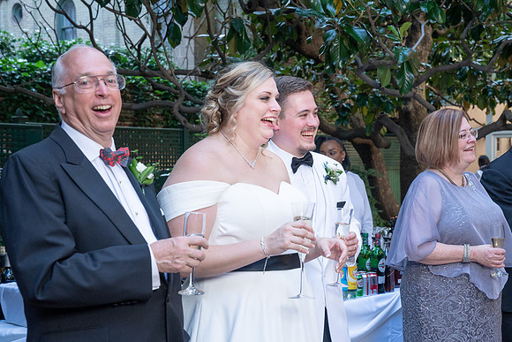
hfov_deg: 33.7
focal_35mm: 59
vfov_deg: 22.9
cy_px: 193
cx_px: 294
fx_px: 844
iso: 1250
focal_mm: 51
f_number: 5.6
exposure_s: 1/250
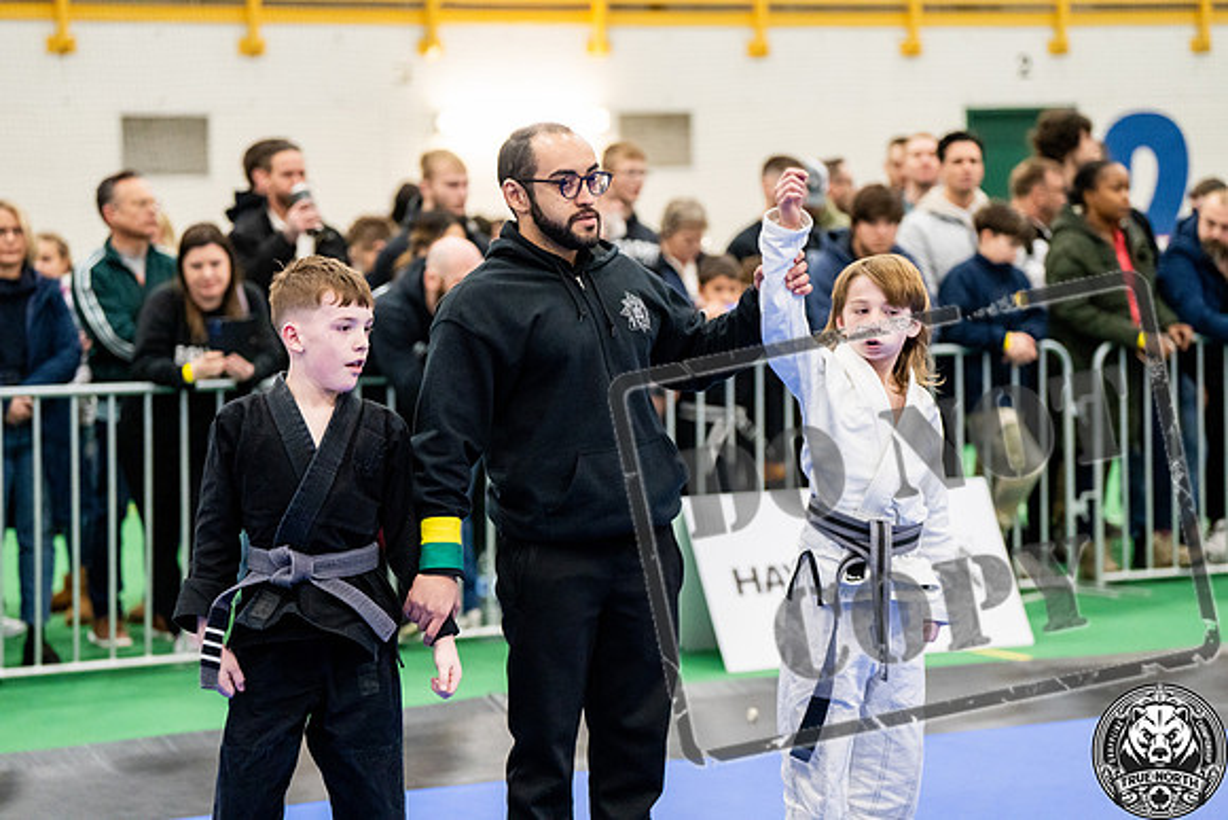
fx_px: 3582
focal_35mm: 105
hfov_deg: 19.5
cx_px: 614
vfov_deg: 13.0
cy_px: 410
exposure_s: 1/500
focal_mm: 105
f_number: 2.8
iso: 5000
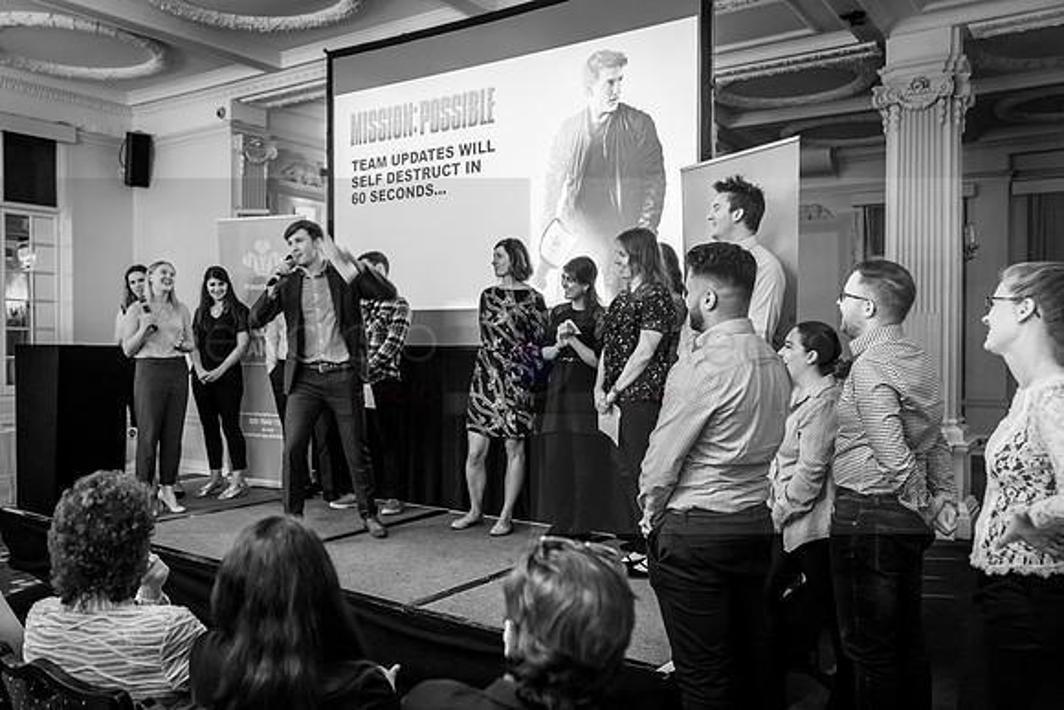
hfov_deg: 62.0
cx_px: 496
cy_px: 355
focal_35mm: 30
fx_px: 884
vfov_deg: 43.7
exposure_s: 1/60
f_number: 2.8
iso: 4000
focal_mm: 28
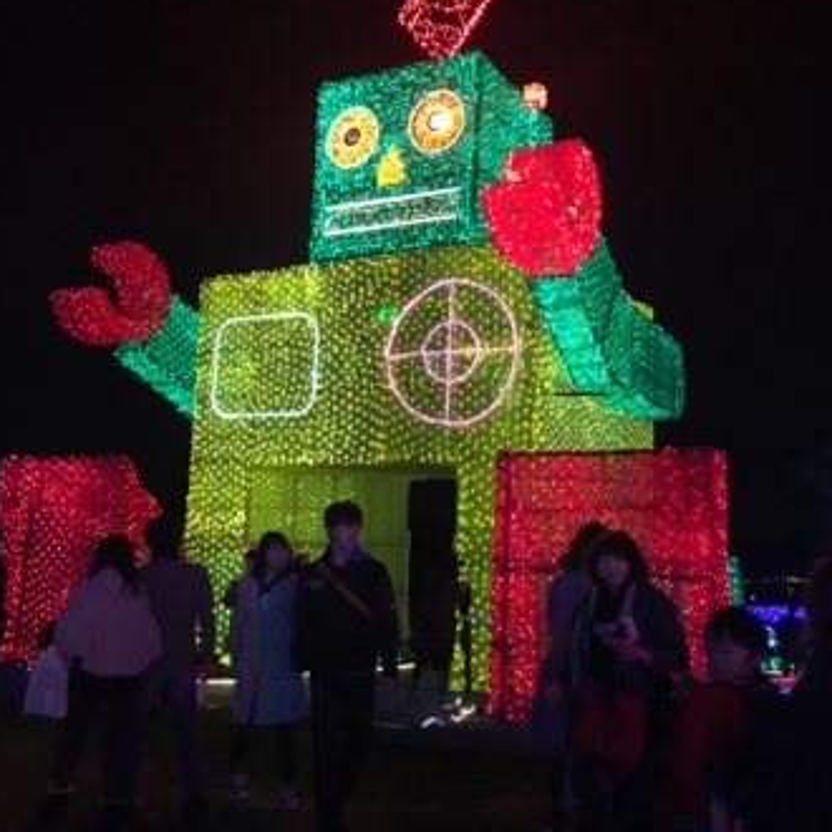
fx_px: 952
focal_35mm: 35
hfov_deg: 47.2
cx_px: 413
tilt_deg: +10.1
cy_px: 371
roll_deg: -1.5
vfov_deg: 47.1
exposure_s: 1/24
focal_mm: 4.15
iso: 250
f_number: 2.2
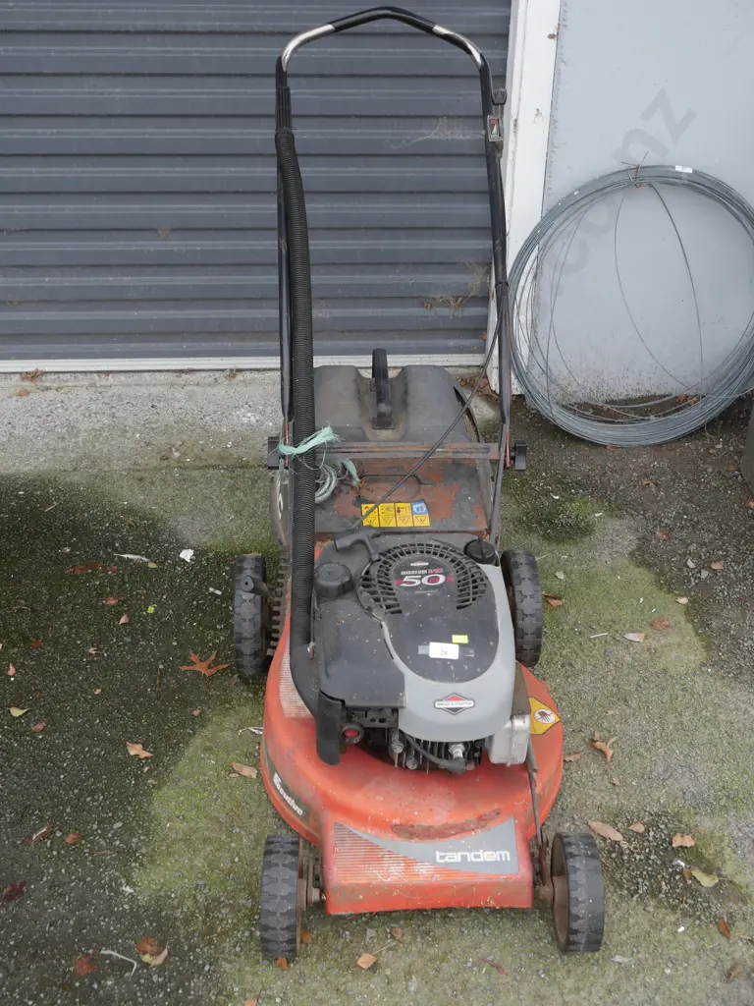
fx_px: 1162
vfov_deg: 46.8
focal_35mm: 40
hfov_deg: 36.0
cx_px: 377
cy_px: 503
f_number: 5
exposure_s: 1/125
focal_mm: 20
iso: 200
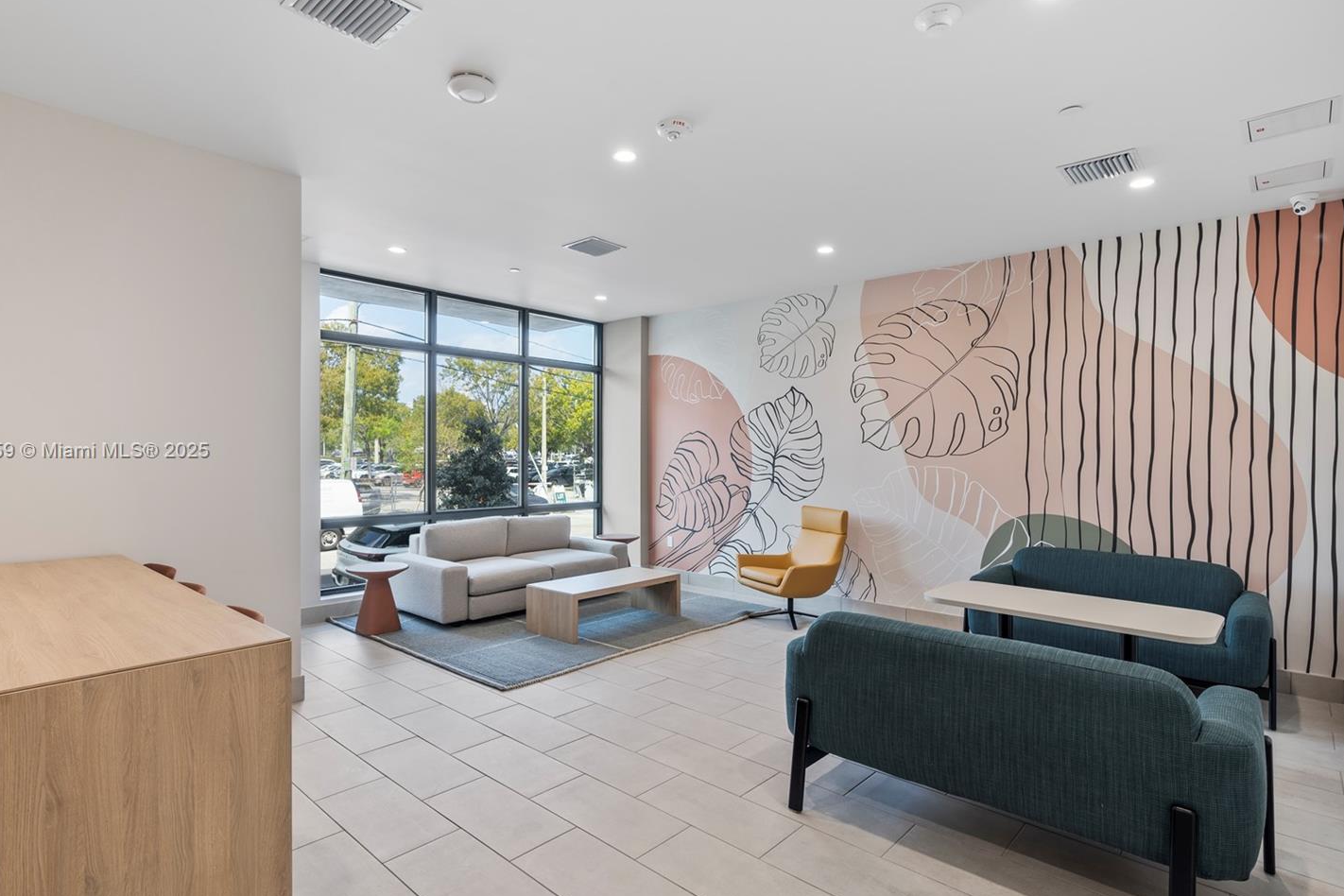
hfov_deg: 90.0
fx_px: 672
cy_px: 452
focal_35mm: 18
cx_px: 663
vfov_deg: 67.4
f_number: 9
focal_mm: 16
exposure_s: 1/2
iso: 100
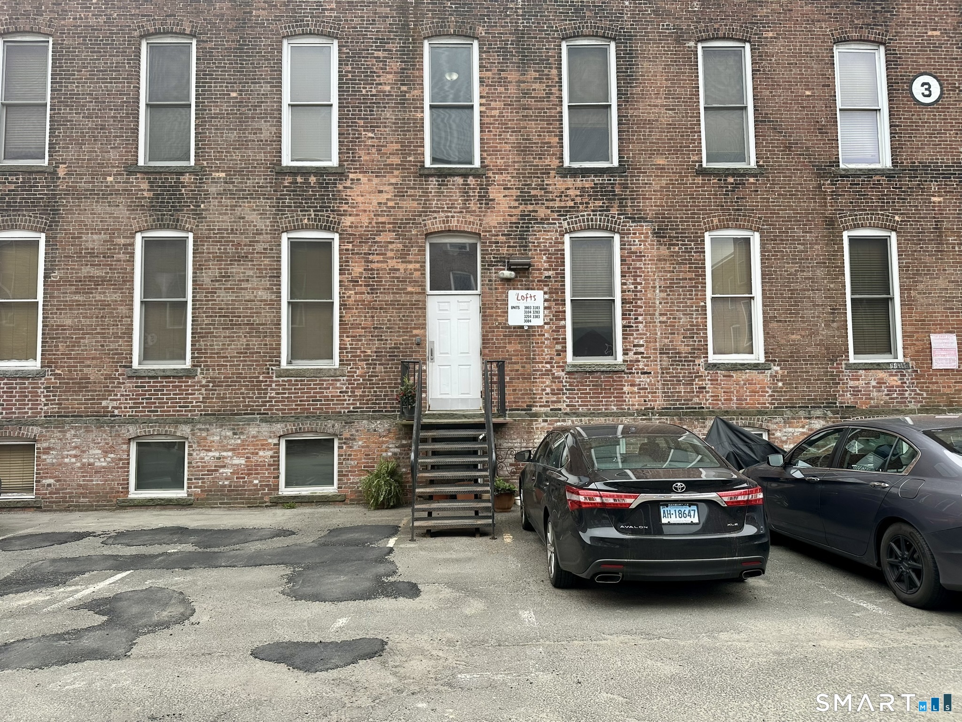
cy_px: 361
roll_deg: +0.5
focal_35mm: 24
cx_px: 481
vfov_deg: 56.8
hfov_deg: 71.6
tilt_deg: +4.4
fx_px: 667
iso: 80
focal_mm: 6.86
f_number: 1.78
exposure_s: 1/1495
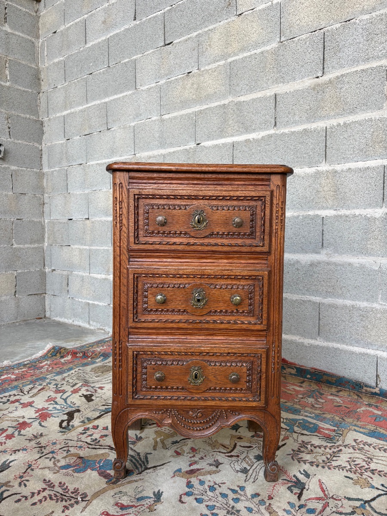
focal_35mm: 26
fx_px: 388
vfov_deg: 67.3
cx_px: 194
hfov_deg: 53.1
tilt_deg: -2.7
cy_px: 258
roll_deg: -0.7
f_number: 1.6
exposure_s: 1/232
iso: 40
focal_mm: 5.96
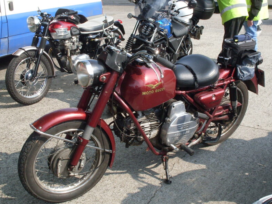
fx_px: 385
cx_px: 151
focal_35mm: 49
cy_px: 105
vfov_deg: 29.7
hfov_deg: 38.8
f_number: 8.4
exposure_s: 1/125
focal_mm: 6.3
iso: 80
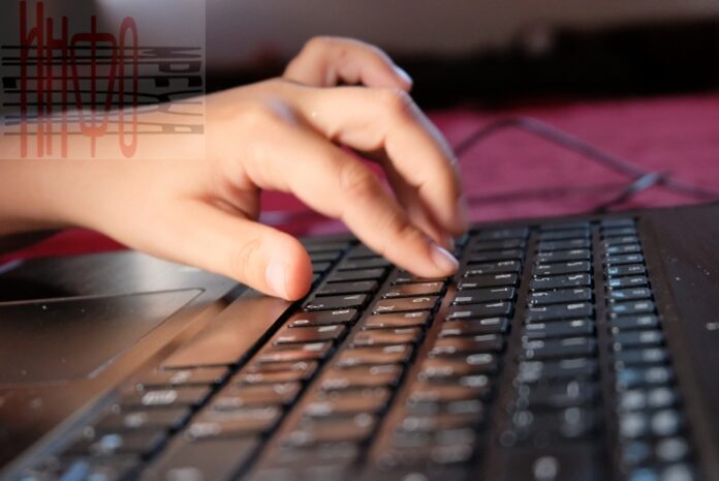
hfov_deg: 27.7
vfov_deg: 18.7
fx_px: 1459
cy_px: 240
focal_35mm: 73
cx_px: 360
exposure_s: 1/45
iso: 6400
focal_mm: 48.4
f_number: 5.6
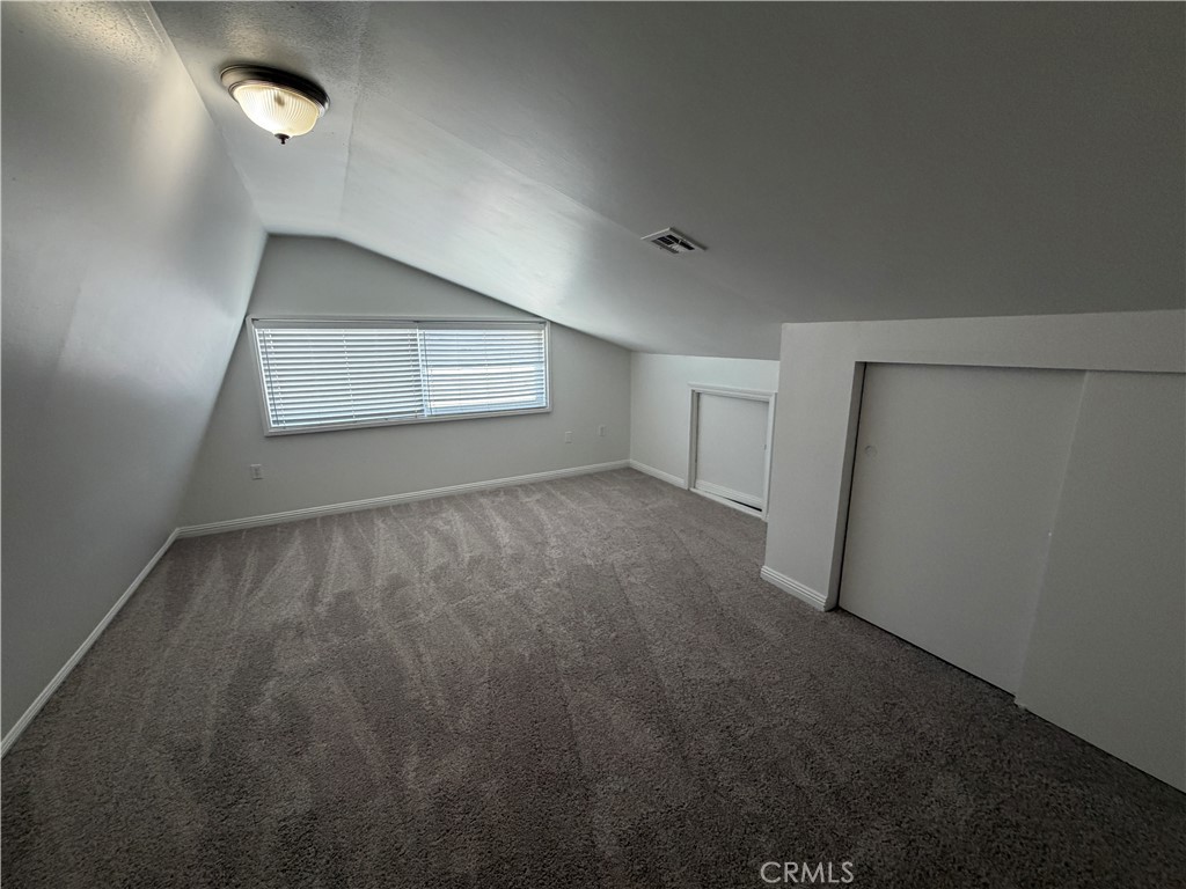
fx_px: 480
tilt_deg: -12.2
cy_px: 444
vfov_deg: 85.7
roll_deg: +0.8
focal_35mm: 14
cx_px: 593
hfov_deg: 102.1
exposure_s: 1/120
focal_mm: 2.22
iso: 320
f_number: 2.2
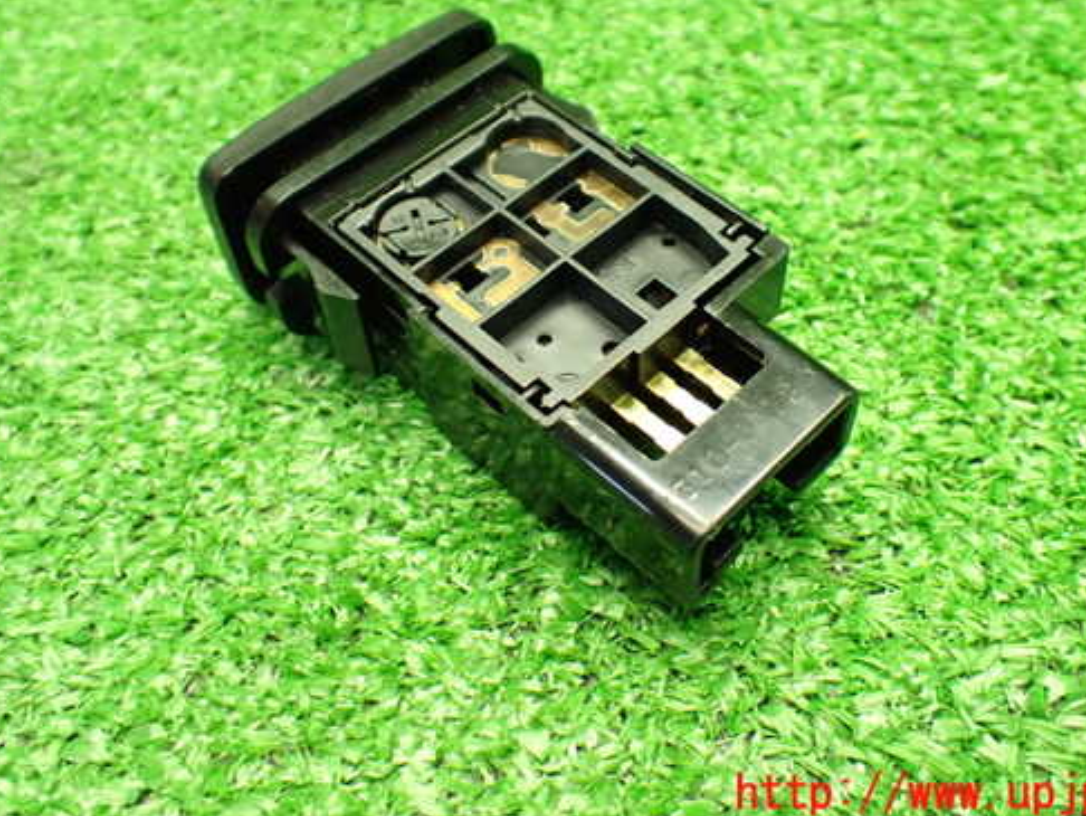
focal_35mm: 37
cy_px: 320
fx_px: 1161
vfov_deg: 38.5
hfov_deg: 50.1
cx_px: 570
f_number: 2.3
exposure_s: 1/60
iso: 800
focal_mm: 5.4
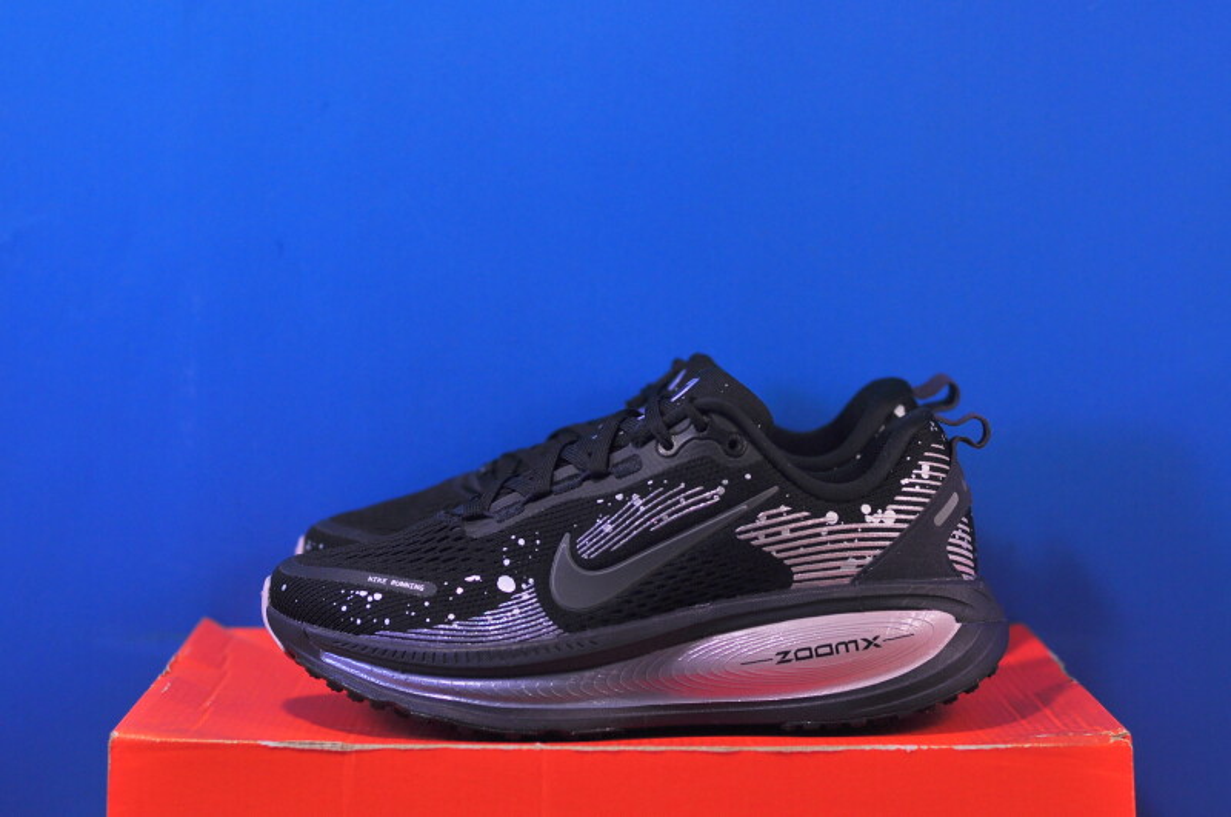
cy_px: 408
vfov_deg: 18.1
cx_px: 616
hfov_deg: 27.0
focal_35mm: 75
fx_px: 2561
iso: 250
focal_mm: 50
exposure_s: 1/320
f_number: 2.8
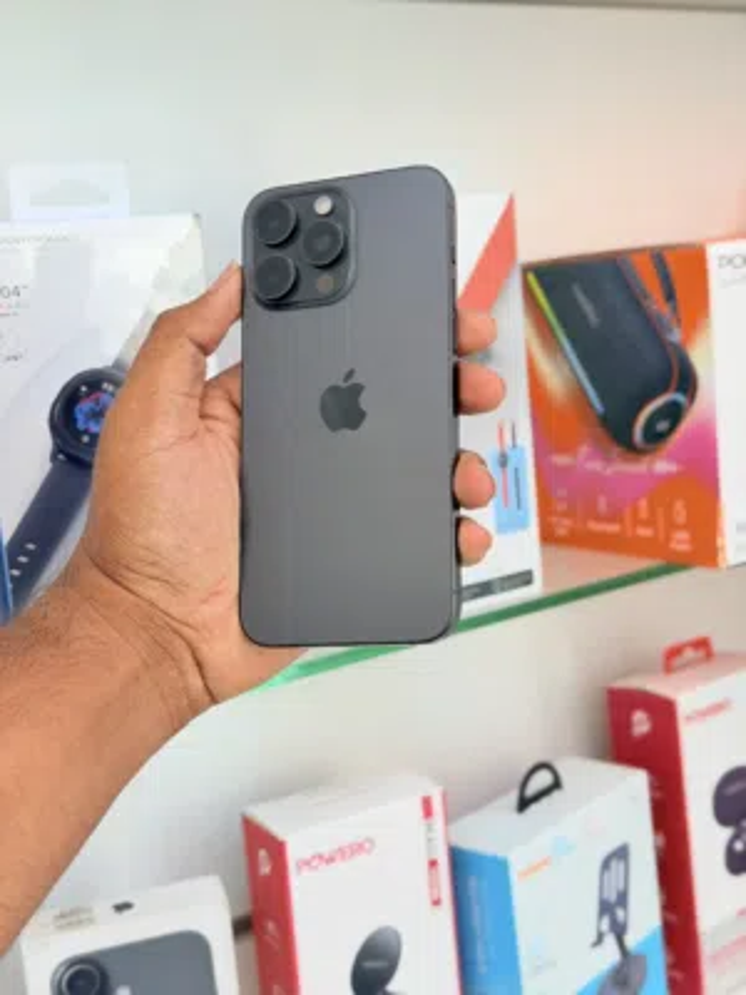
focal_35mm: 48
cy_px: 498
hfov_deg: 30.3
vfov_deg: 39.7
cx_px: 373
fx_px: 1379
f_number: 1.78
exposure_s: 1/370
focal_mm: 6.76
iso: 64
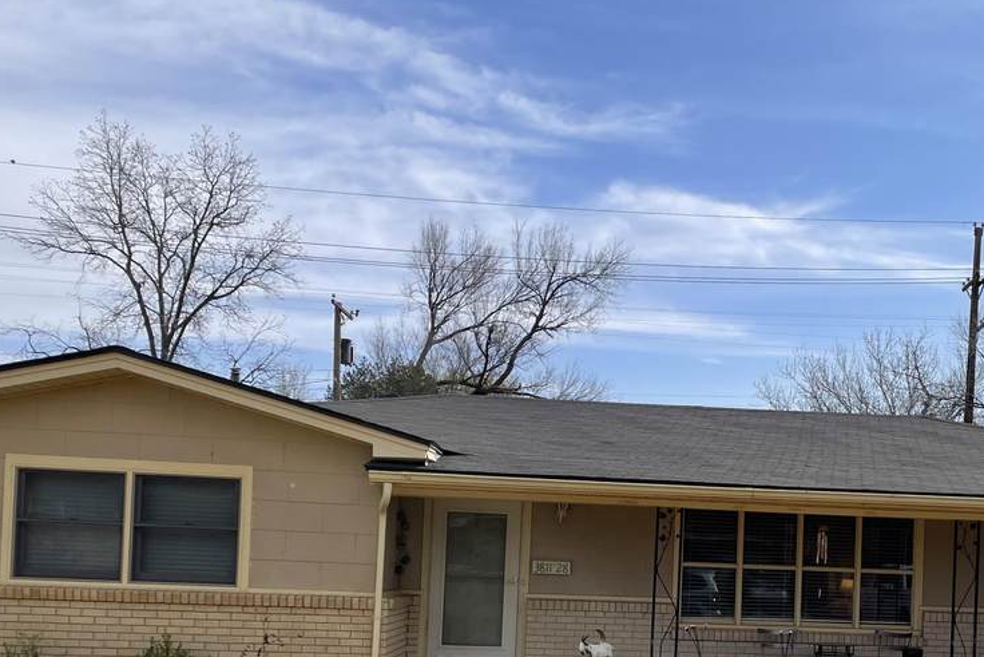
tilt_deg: +1.5
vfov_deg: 27.8
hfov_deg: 40.7
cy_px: 571
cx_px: 734
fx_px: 1285
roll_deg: -1.3
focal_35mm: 47
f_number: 1.6
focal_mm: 4.2
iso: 32
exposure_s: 1/4132
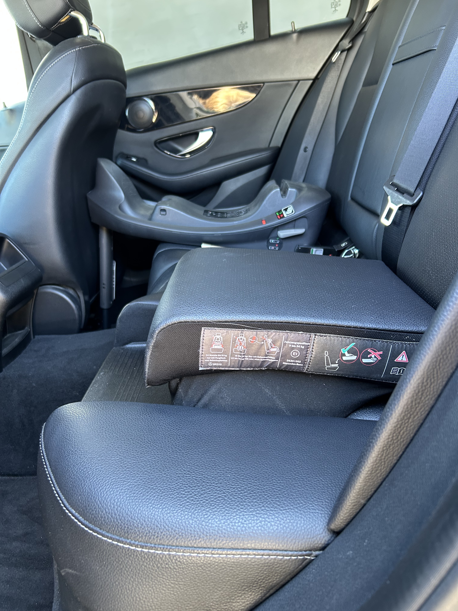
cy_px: 306
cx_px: 229
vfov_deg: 67.3
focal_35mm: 26
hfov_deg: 53.1
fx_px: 459
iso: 200
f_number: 1.5
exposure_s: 1/60
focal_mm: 5.7
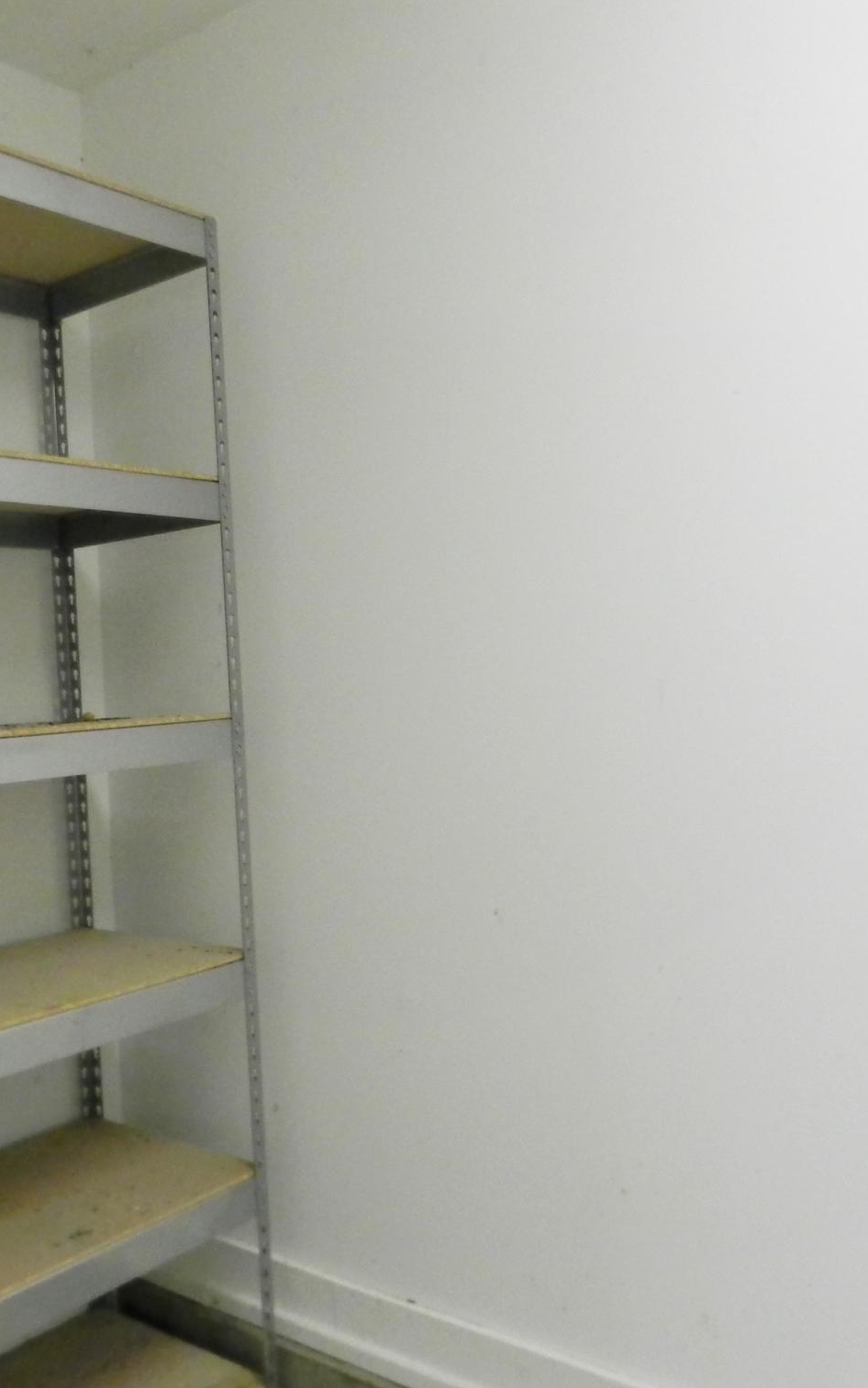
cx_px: 227
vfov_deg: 58.1
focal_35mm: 33
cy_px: 692
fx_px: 1249
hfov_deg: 37.5
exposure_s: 1/4
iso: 200
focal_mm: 4
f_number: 3.4
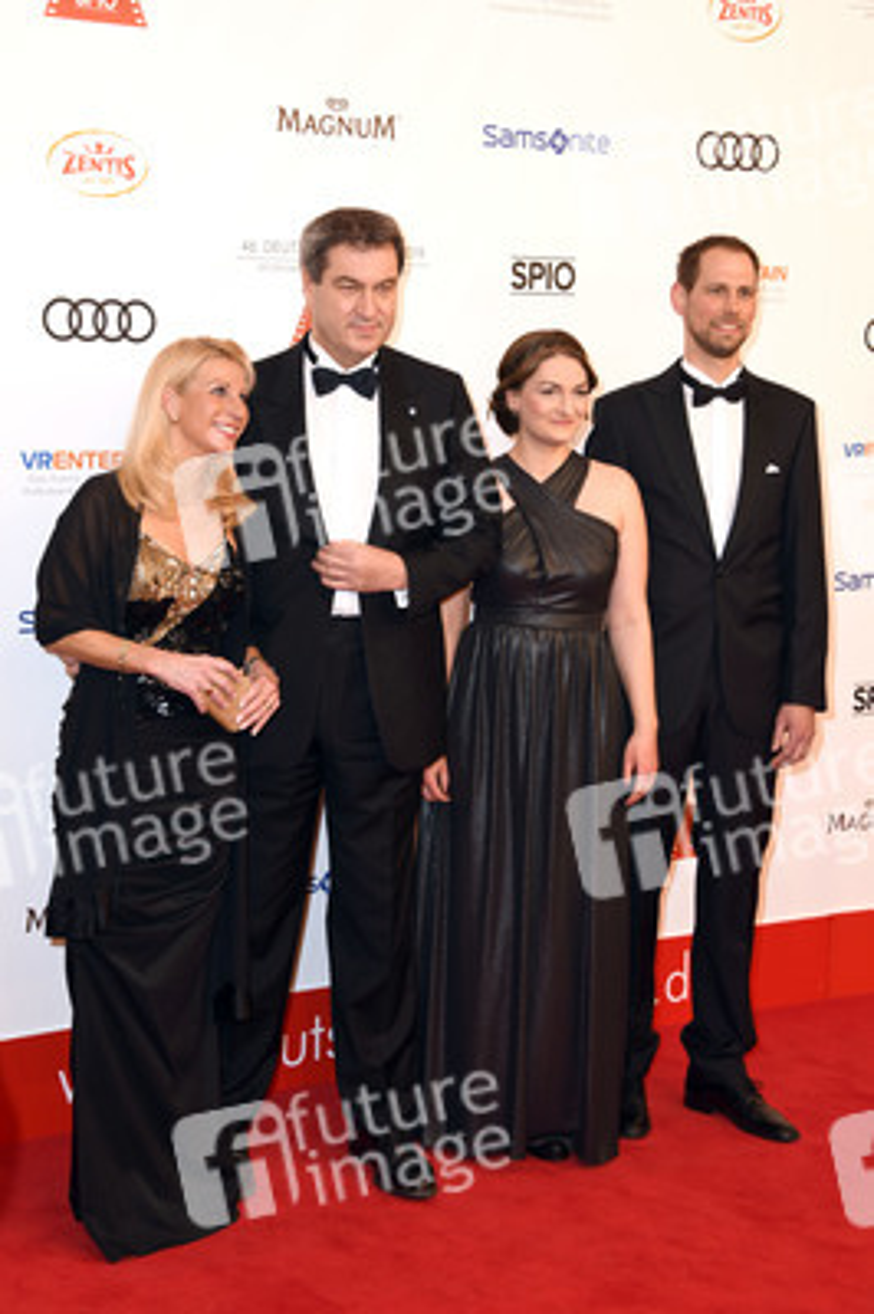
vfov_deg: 32.4
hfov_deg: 21.9
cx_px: 437
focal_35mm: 62
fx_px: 2262
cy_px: 657
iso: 250
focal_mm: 62
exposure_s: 1/125
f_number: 6.3
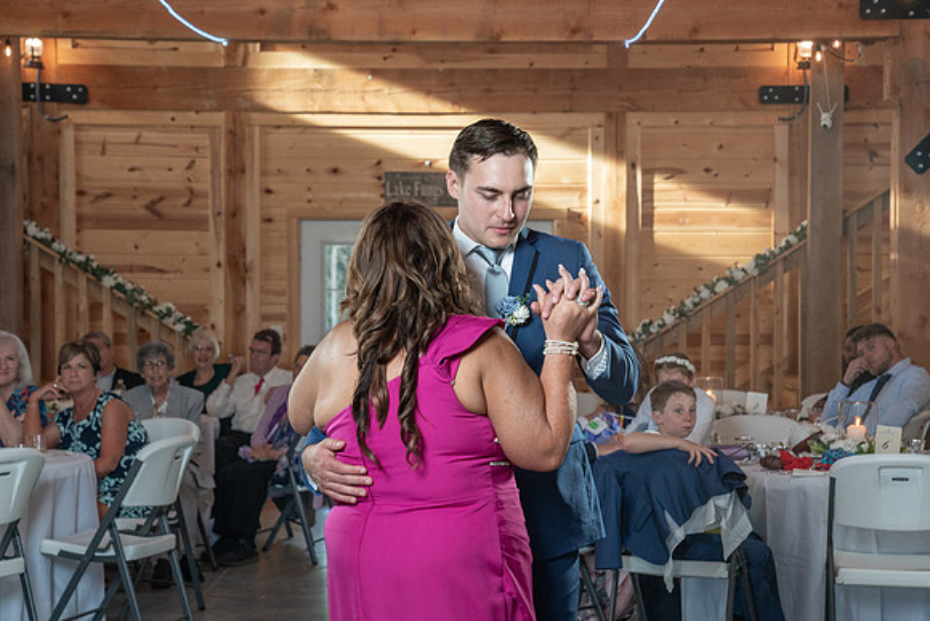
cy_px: 326
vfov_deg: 18.0
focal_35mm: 76
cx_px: 504
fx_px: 1960
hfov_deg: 26.7
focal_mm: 70
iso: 2000
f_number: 5.6
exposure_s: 1/200
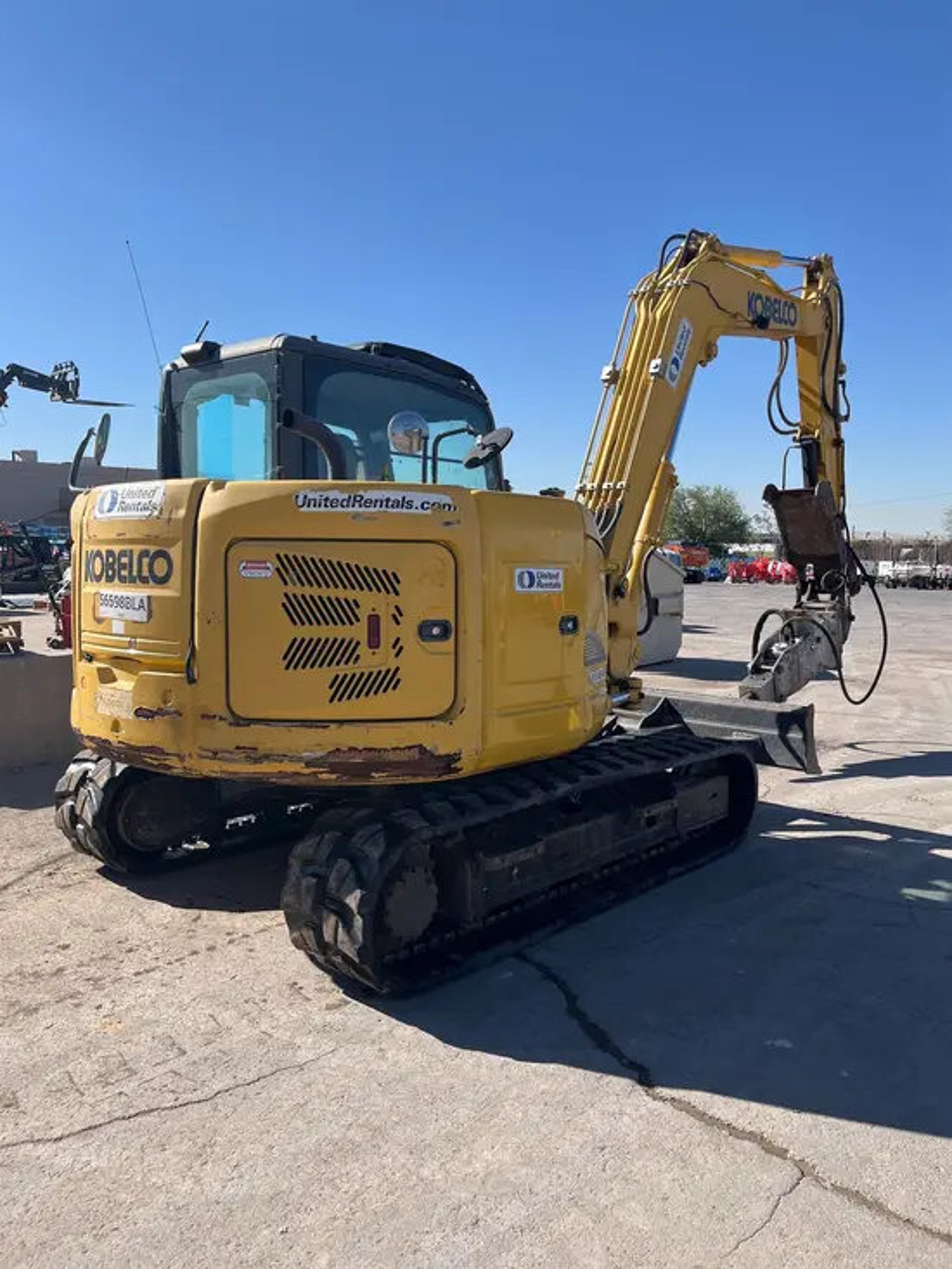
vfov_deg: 67.3
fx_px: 953
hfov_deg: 53.1
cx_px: 476
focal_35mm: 26
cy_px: 634
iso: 50
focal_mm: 5.1
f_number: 1.6
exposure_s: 1/2755
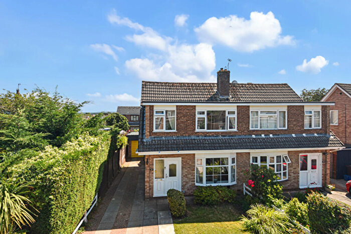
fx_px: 161
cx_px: 176
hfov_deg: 95.0
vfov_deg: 72.1
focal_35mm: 16
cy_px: 117
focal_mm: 11
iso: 100
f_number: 7.1
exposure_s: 1/200
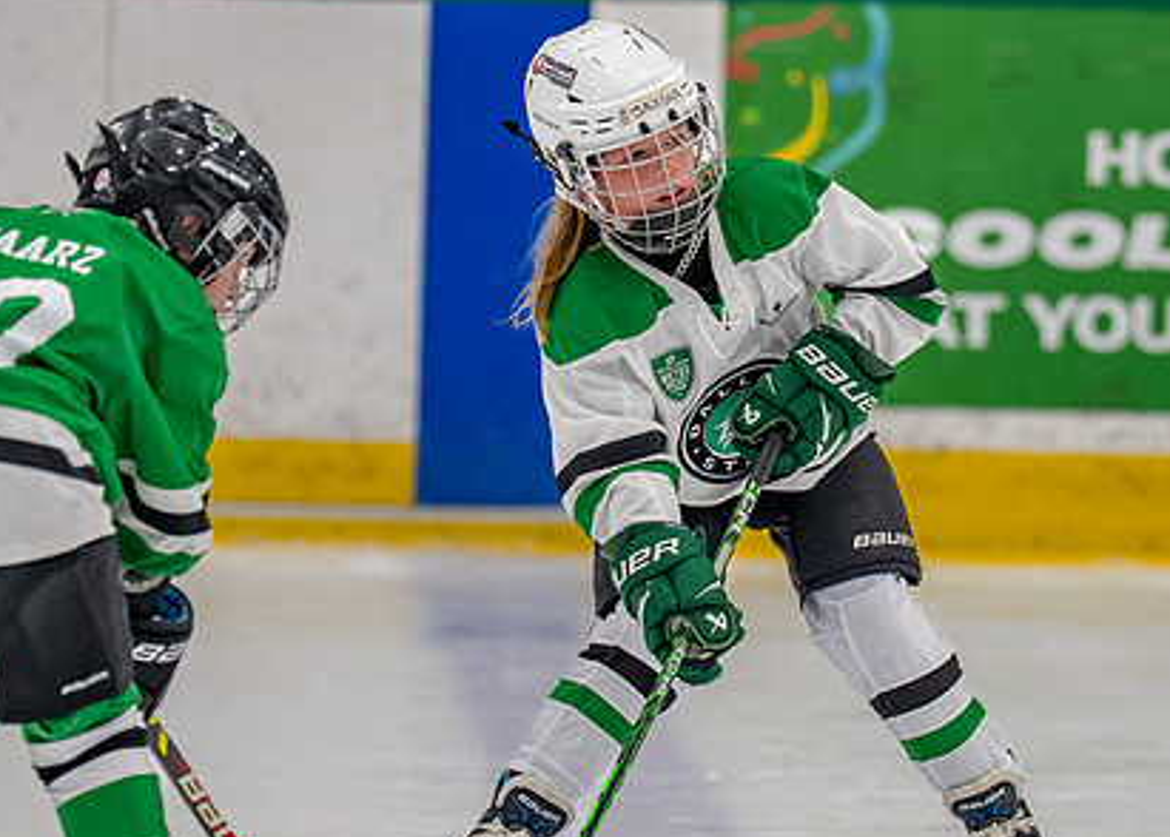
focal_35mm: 417
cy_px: 474
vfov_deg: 3.5
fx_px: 13863
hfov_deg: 4.8
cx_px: 622
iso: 1000
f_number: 2.8
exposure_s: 1/1600
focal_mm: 175
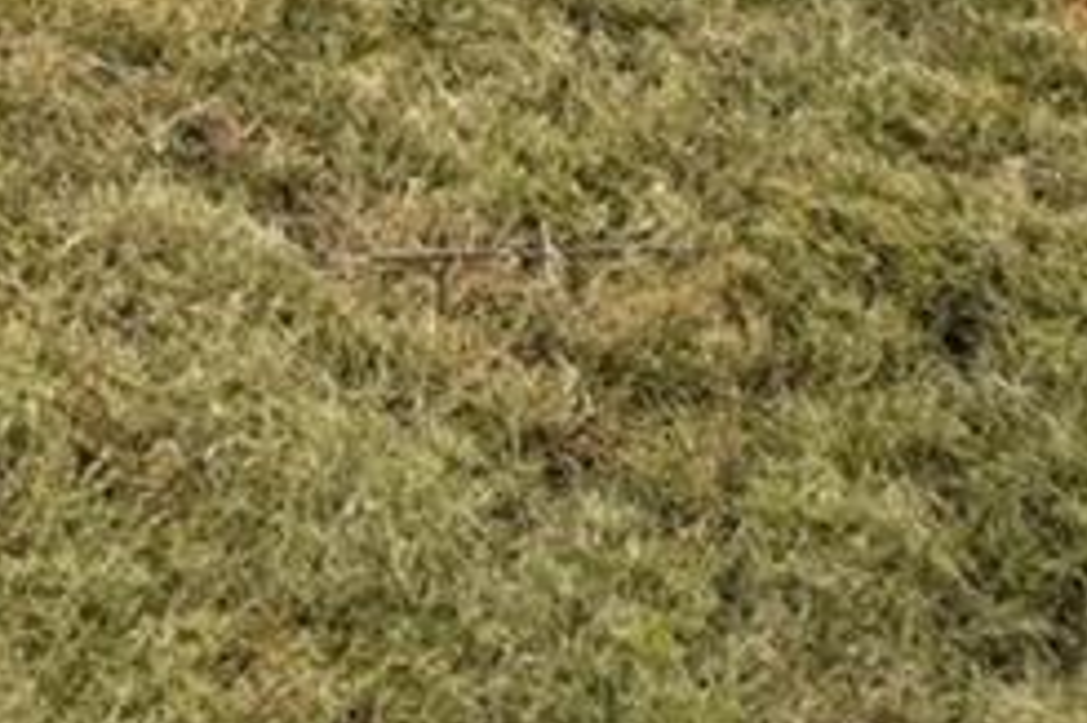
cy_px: -1579
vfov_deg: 9.8
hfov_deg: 14.1
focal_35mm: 98
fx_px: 2957
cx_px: -1531
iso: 400
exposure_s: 1/400
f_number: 8
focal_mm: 10
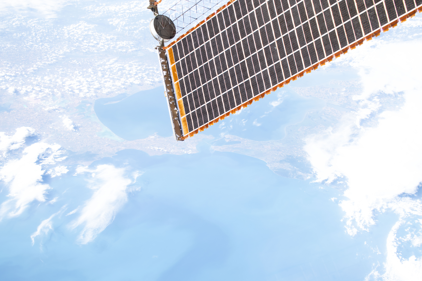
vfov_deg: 17.5
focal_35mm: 78
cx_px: 211
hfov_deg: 26.0
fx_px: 914
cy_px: 140
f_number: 5
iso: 500
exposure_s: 1/1000
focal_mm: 78
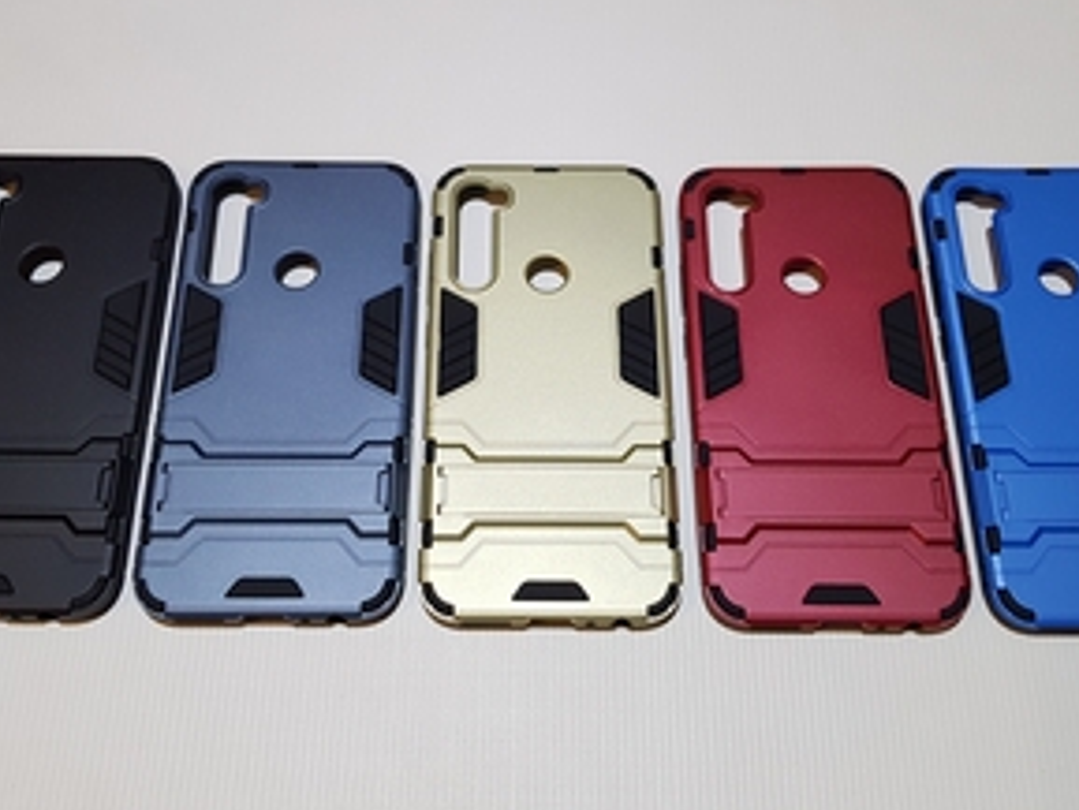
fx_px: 1123
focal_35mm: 36
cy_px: 403
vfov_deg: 39.7
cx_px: 545
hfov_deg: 51.3
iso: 160
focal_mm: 4.2
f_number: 1.7
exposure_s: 1/50
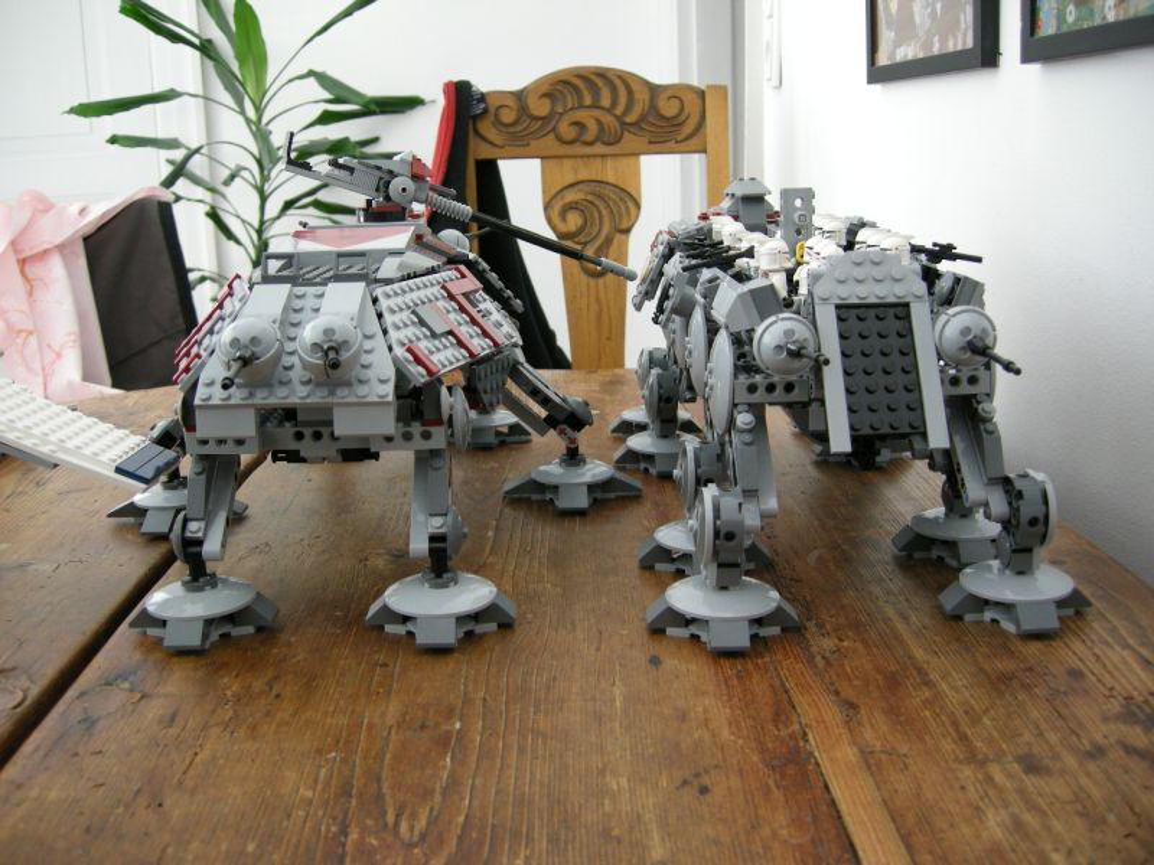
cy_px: 432
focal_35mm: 36
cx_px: 577
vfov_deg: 39.7
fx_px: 1200
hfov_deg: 51.4
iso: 158
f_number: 2.7
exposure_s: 1/30
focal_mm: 7.5
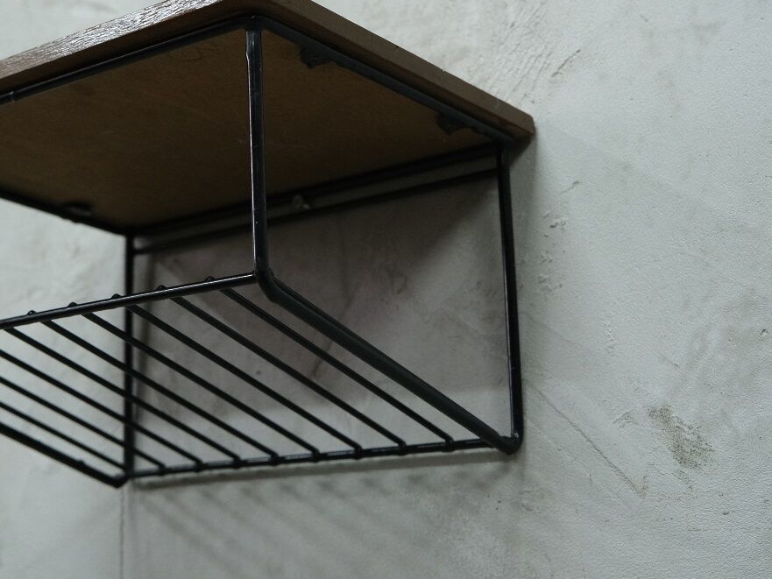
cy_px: 225
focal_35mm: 68
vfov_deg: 21.6
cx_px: 235
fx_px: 1517
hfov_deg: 28.3
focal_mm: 32.5
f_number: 4
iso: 2500
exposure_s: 1/50
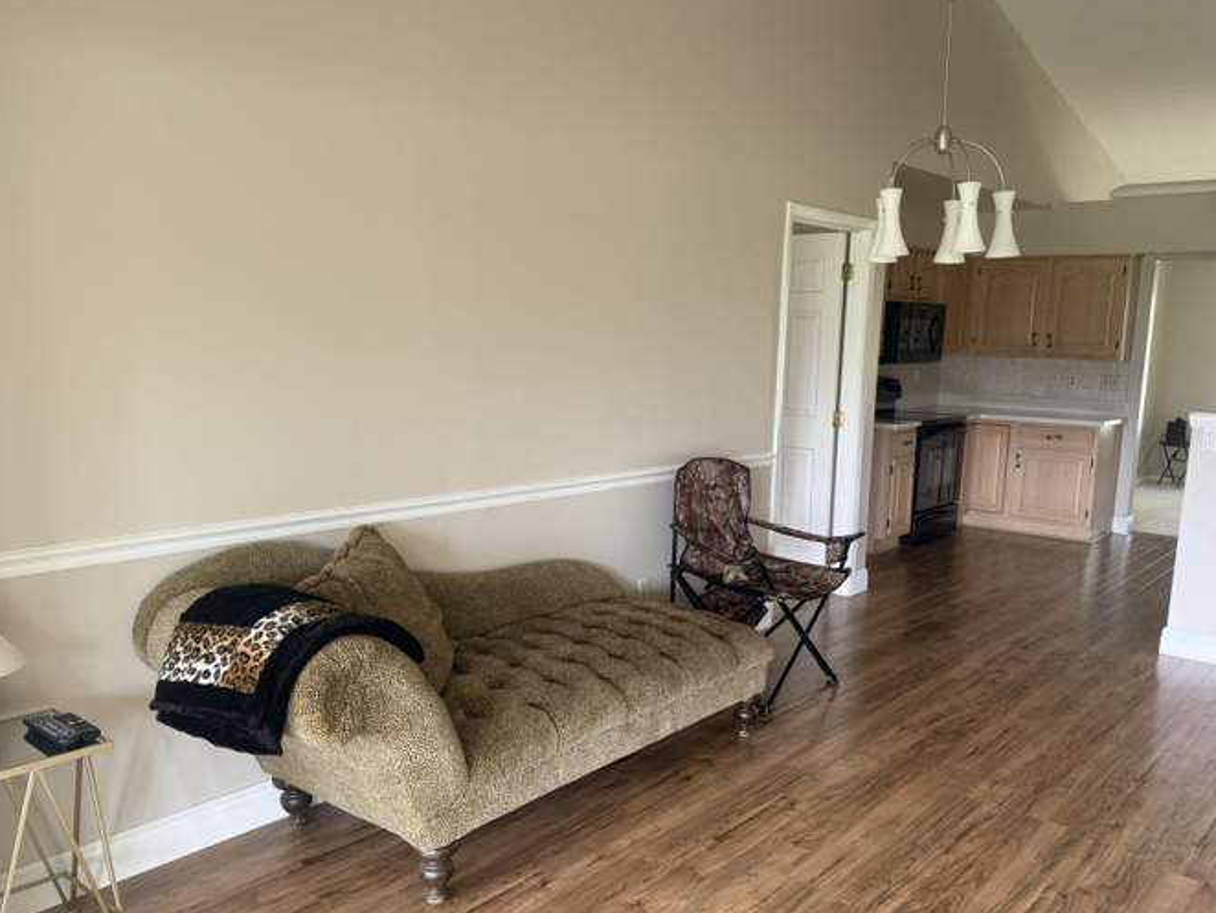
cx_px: 672
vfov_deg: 48.1
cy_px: 529
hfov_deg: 61.5
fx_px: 1019
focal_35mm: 29
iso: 200
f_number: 1.78
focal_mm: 6.76
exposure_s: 1/121
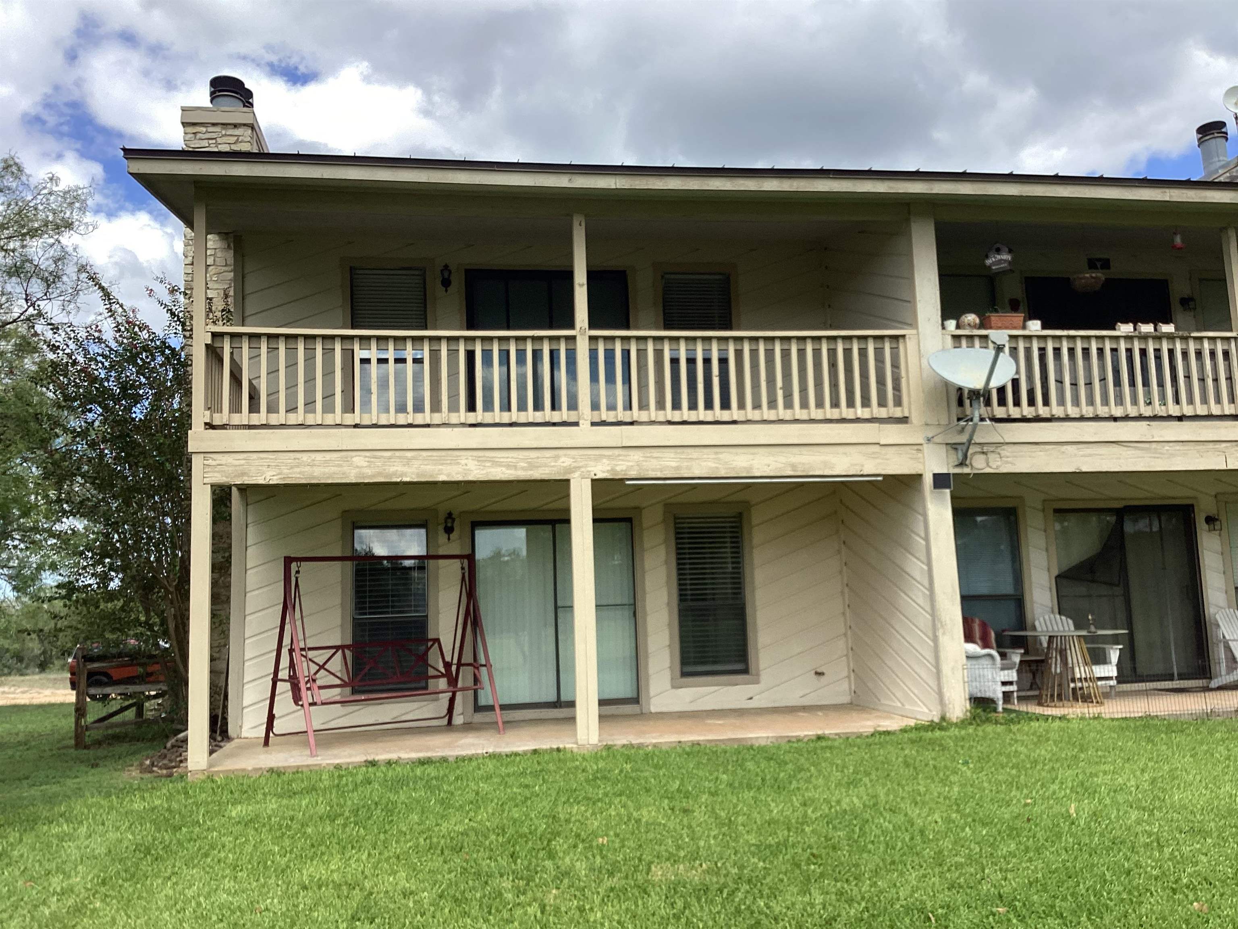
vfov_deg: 45.4
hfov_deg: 58.4
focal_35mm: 31
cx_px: 619
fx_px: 1109
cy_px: 464
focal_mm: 3.3
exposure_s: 1/734
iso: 25
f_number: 2.4
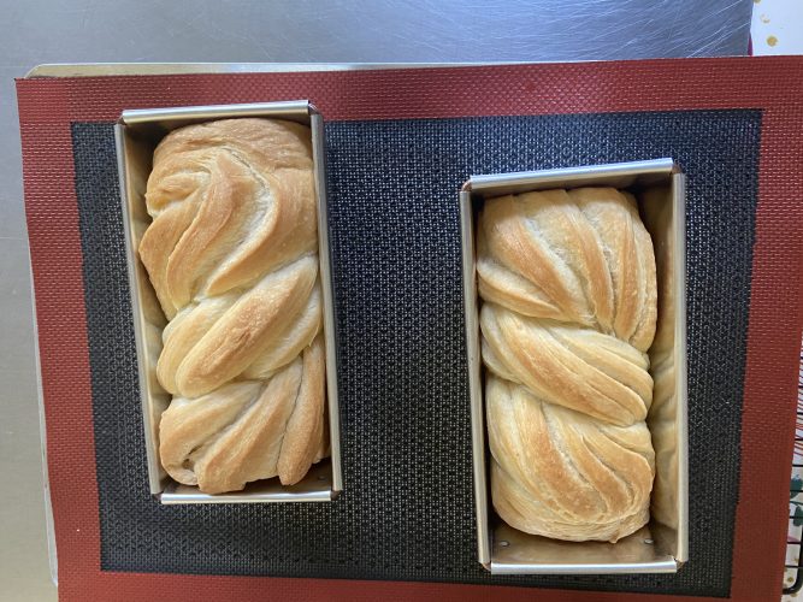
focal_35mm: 26
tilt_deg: -81.0
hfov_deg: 67.3
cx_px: 402
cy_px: 301
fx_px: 603
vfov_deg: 53.0
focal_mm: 4.25
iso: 500
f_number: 1.8
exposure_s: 1/56
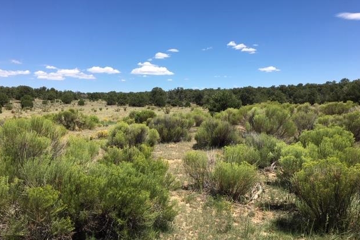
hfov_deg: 60.3
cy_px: 120
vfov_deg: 42.3
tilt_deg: -1.2
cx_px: 181
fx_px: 310
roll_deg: +0.9
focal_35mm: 31
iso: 25
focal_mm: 4.15
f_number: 2.2
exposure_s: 1/1709
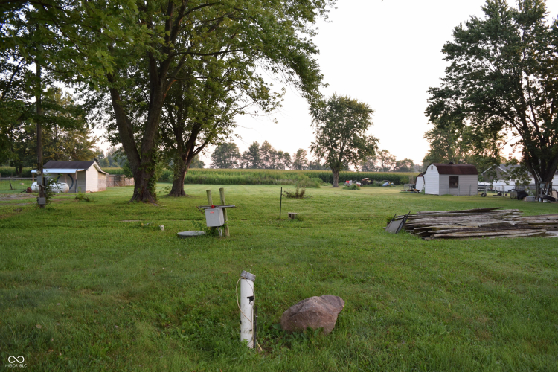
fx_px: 418
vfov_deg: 47.9
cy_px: 186
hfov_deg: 67.4
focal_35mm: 27
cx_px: 279
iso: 400
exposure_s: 1/100
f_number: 4.5
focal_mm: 18
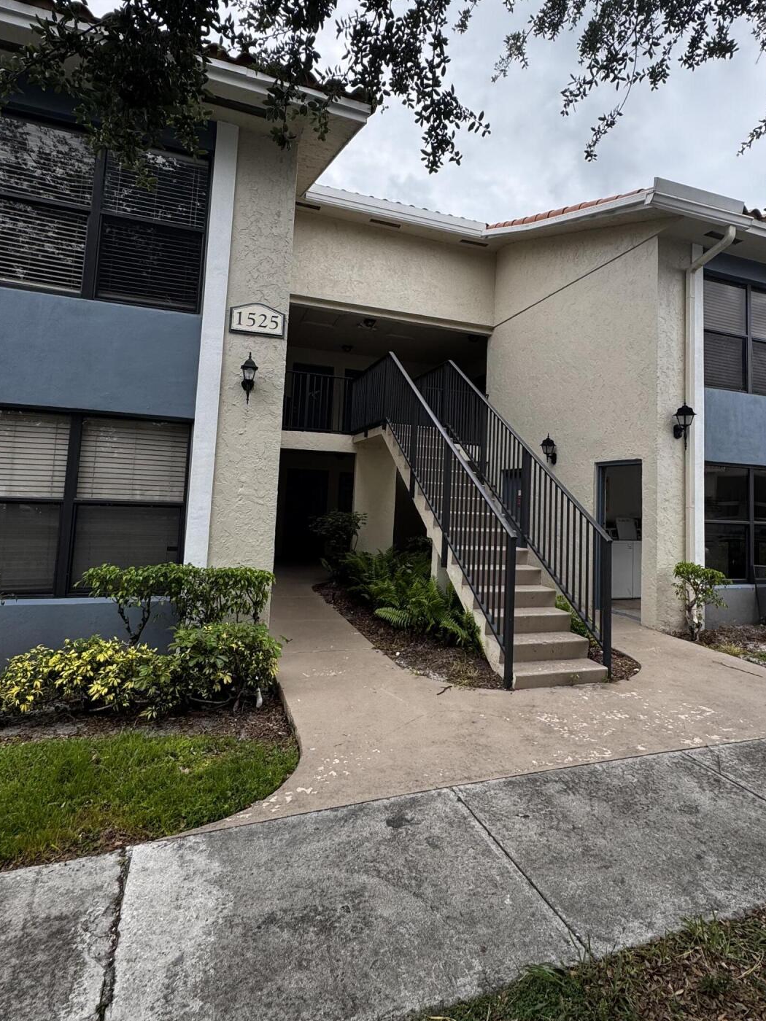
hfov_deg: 65.7
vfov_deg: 81.4
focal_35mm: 20
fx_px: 590
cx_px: 437
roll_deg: -2.2
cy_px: 449
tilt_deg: +5.1
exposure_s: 1/181
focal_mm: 2.22
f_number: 2.2
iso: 40
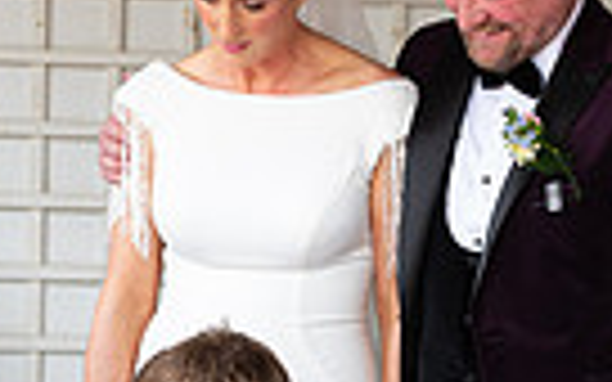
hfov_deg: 13.4
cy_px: 393
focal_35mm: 156
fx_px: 2602
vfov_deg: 8.4
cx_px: 369
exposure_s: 1/160
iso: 200
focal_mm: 36
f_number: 3.5
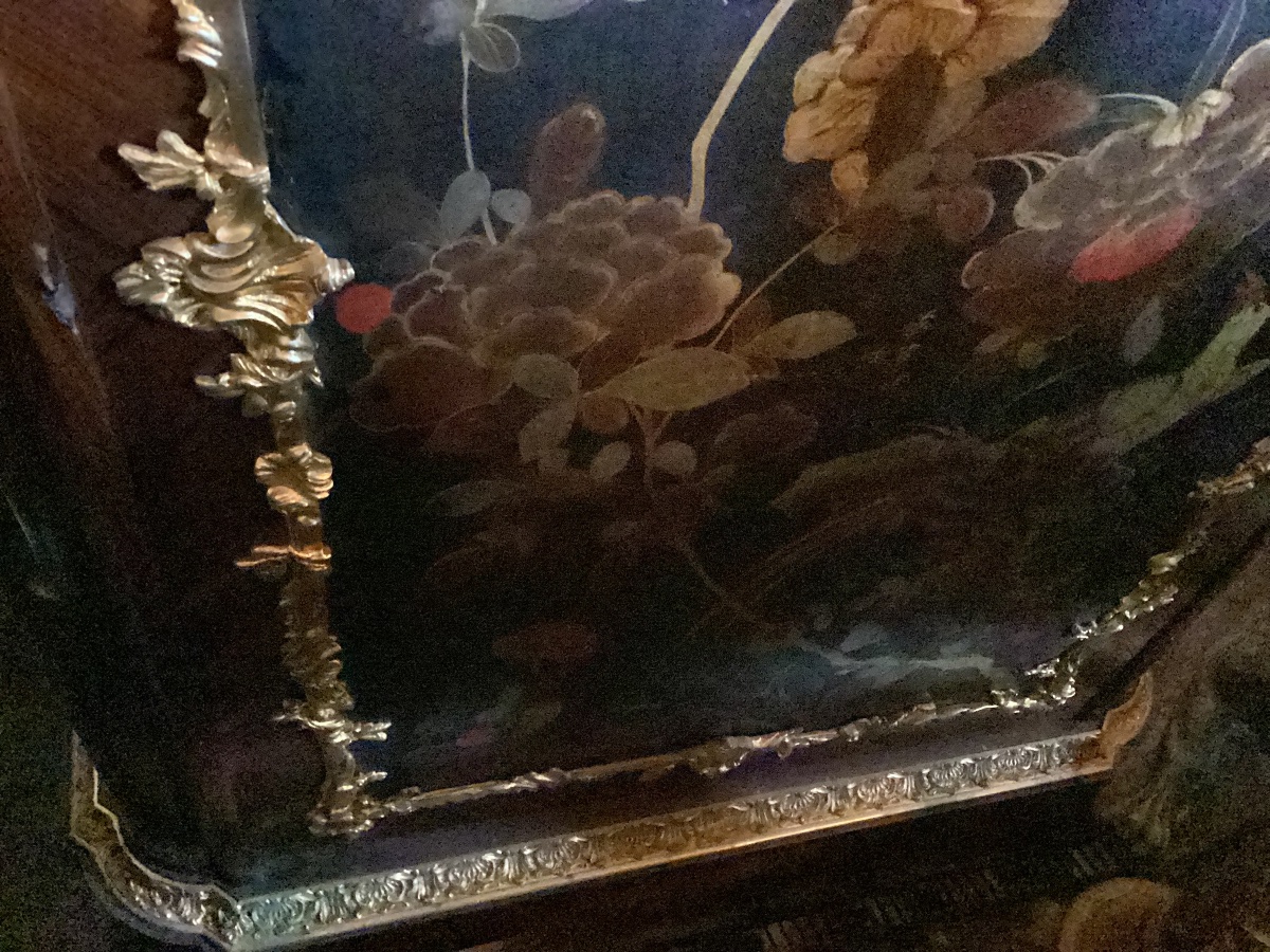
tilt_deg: -51.1
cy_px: 476
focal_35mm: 31
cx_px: 635
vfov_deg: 45.4
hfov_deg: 58.4
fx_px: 1137
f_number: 2.4
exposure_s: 1/17
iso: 800
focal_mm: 3.3
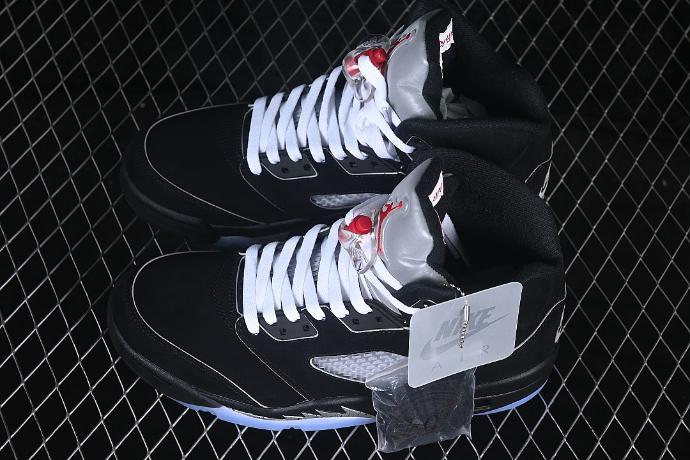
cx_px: 345
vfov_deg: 18.2
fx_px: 1437
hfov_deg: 27.0
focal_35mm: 75
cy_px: 230
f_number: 6.3
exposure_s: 1/50
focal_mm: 50
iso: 160
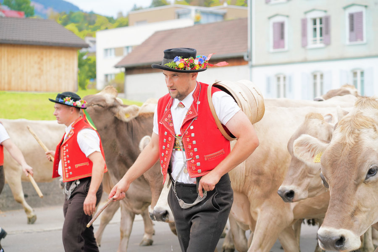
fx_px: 892
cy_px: 126
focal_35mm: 85
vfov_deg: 16.1
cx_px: 189
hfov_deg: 23.9
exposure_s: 1/500
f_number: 4.5
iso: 400
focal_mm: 85
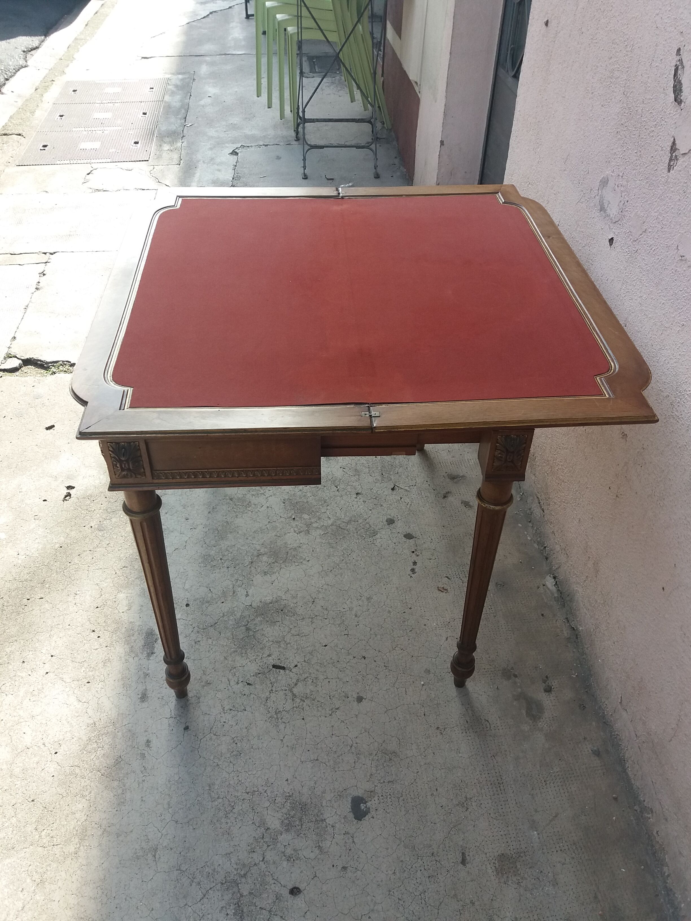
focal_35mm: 28
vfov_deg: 63.4
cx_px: 346
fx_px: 745
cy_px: 460
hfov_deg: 49.7
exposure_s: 1/407
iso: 64
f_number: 1.9
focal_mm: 3.7
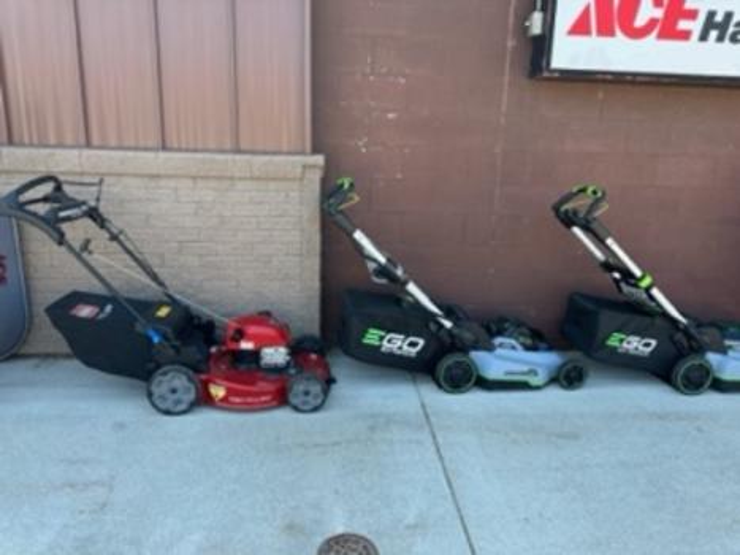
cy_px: 278
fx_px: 513
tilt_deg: -11.1
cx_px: 370
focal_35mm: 24
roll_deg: -1.7
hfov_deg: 71.6
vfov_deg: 56.8
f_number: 1.78
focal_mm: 6.86
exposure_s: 1/477
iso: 80
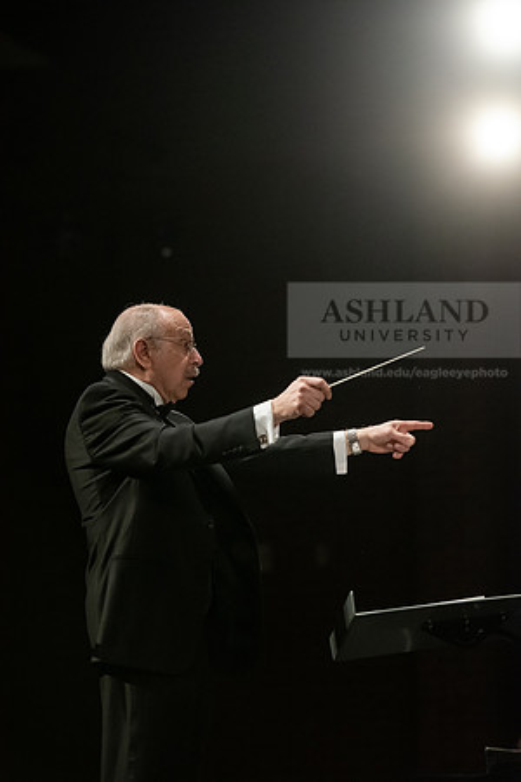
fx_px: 3582
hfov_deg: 8.3
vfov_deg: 12.5
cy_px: 391
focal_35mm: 165
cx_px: 260
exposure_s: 1/200
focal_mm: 165
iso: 5000
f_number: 4.5
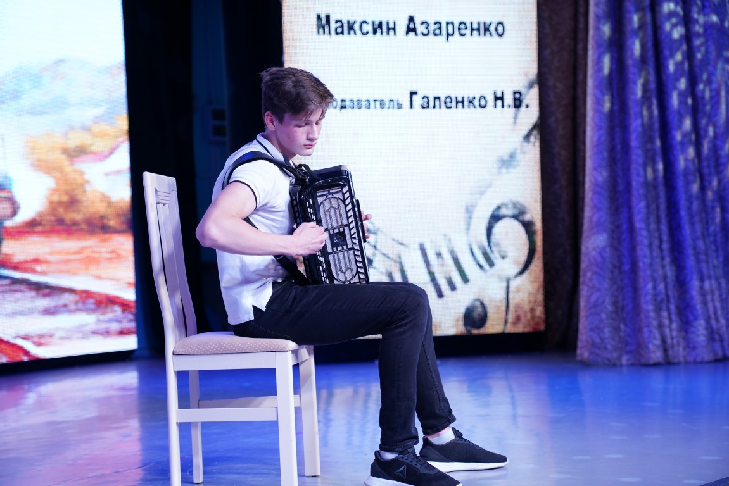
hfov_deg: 28.8
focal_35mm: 70
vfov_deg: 19.5
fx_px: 1418
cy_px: 243
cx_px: 364
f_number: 2.8
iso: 800
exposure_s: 1/400
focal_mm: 70
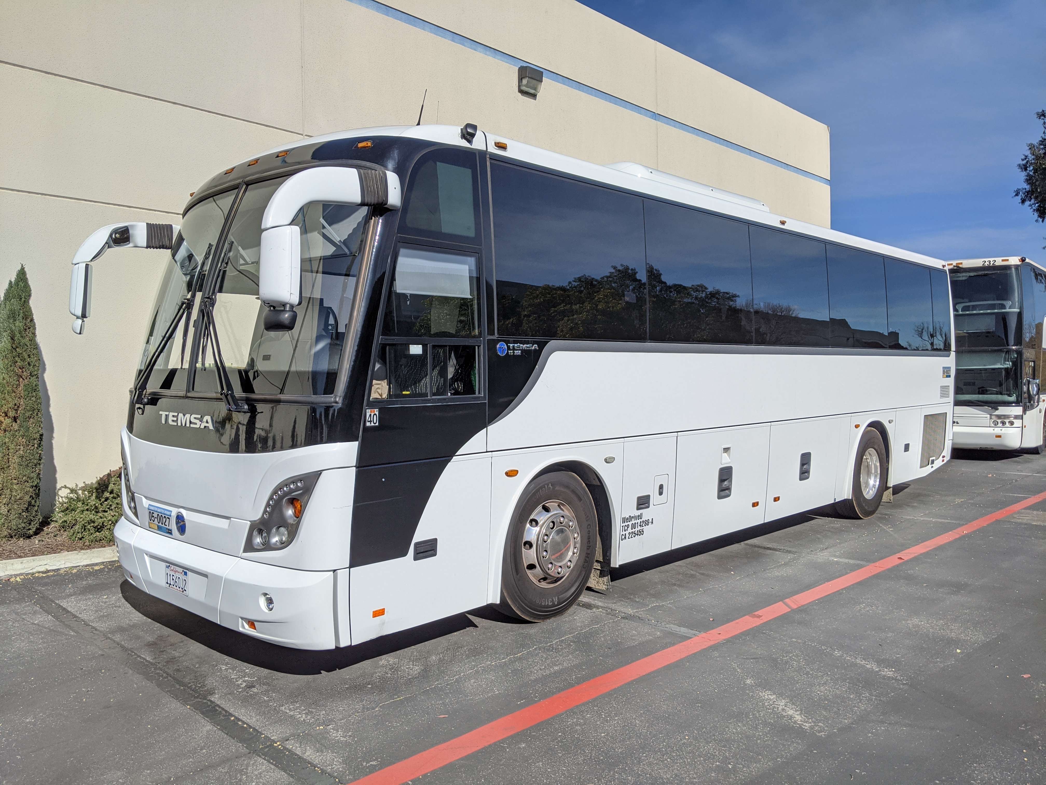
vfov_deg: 51.4
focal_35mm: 27
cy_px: 392
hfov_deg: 65.3
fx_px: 816
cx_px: 523
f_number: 1.8
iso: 75
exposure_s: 1/5882
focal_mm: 4.44
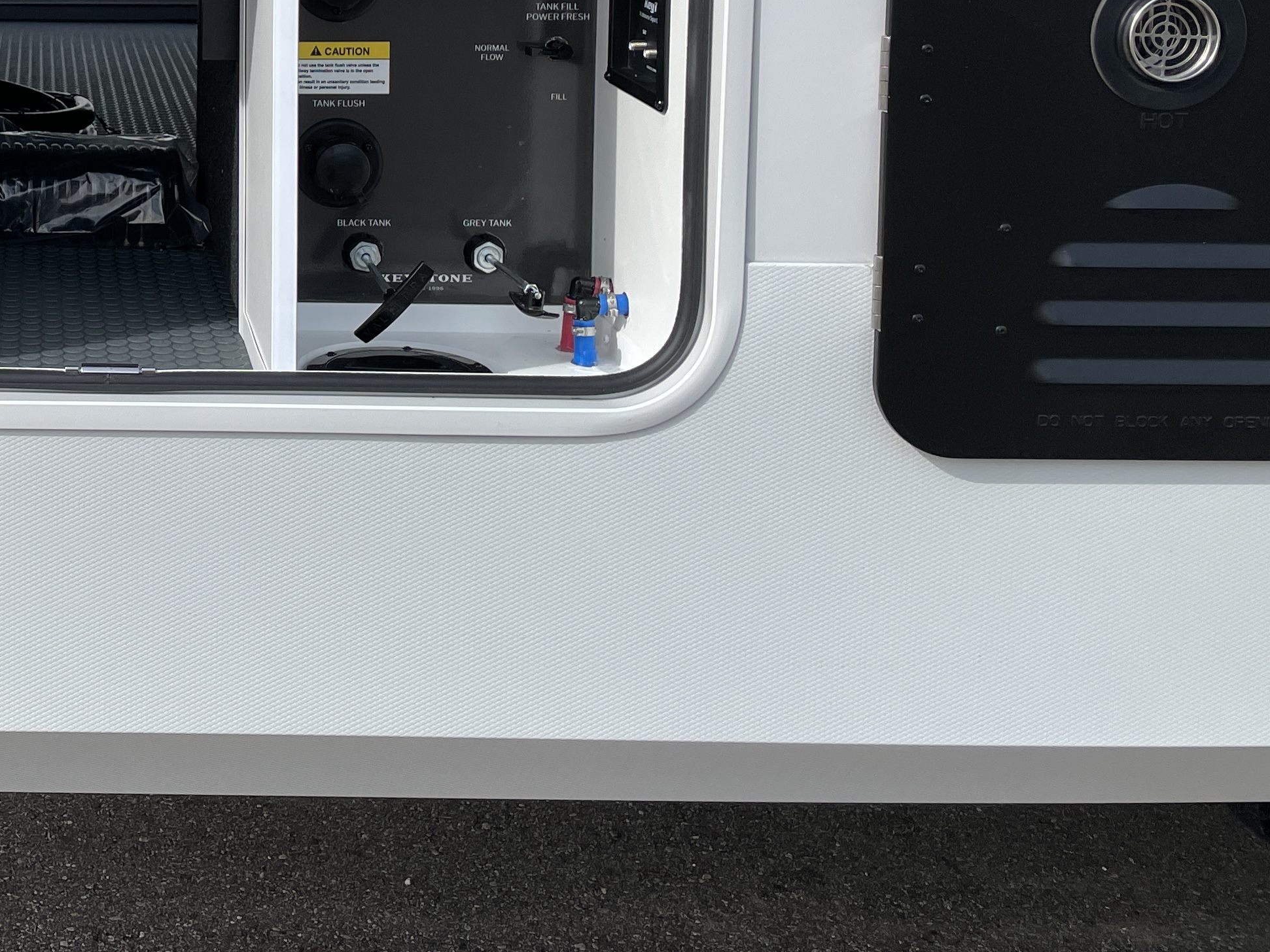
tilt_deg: -3.9
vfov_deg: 25.6
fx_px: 1981
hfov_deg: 32.6
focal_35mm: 54
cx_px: -1
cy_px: -7
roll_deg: +0.5
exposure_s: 1/2747
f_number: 1.6
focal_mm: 4.2
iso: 32
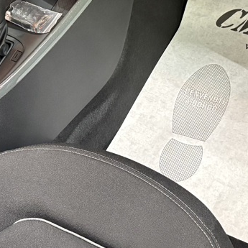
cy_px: -39
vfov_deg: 20.4
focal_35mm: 80
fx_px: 648
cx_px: 83
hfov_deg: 21.6
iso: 250
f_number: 1.6
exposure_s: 1/100
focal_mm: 5.96
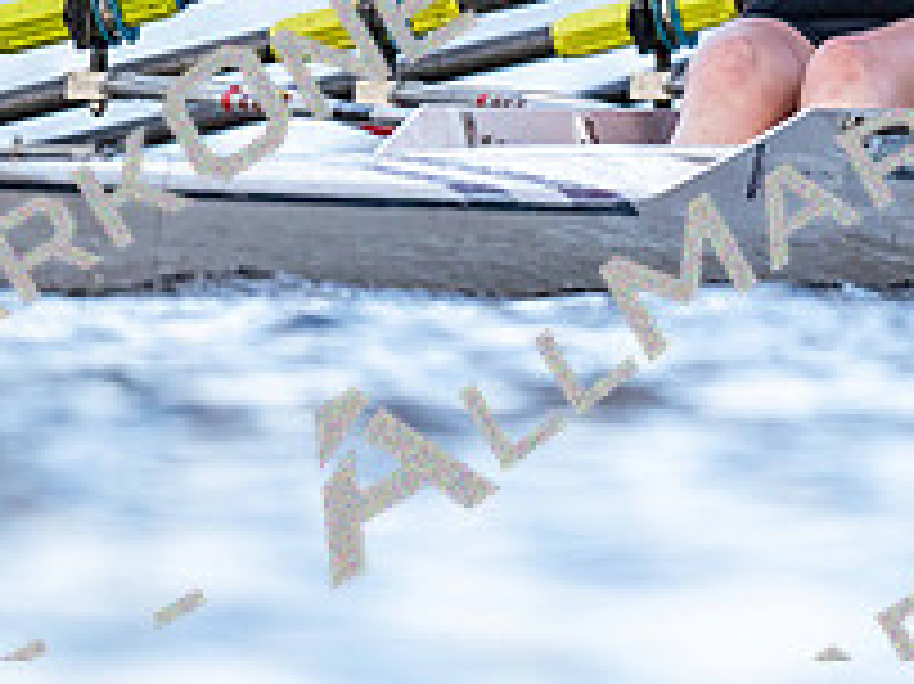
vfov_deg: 0.9
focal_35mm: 1649
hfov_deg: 1.2
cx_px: 1229
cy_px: -110
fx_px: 43514
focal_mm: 600
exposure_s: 1/2500
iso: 2000
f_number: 4
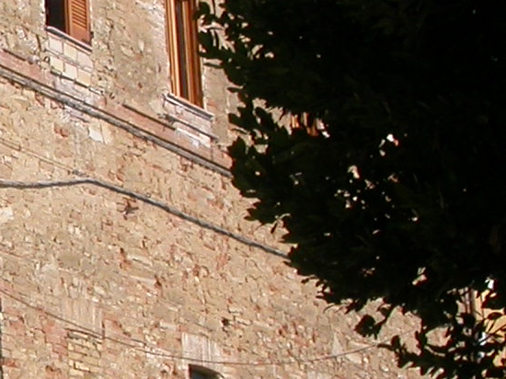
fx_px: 2294
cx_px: -298
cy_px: 140
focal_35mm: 157
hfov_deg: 11.9
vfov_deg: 9.4
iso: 100
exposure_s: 1/450
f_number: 7.5
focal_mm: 7.85
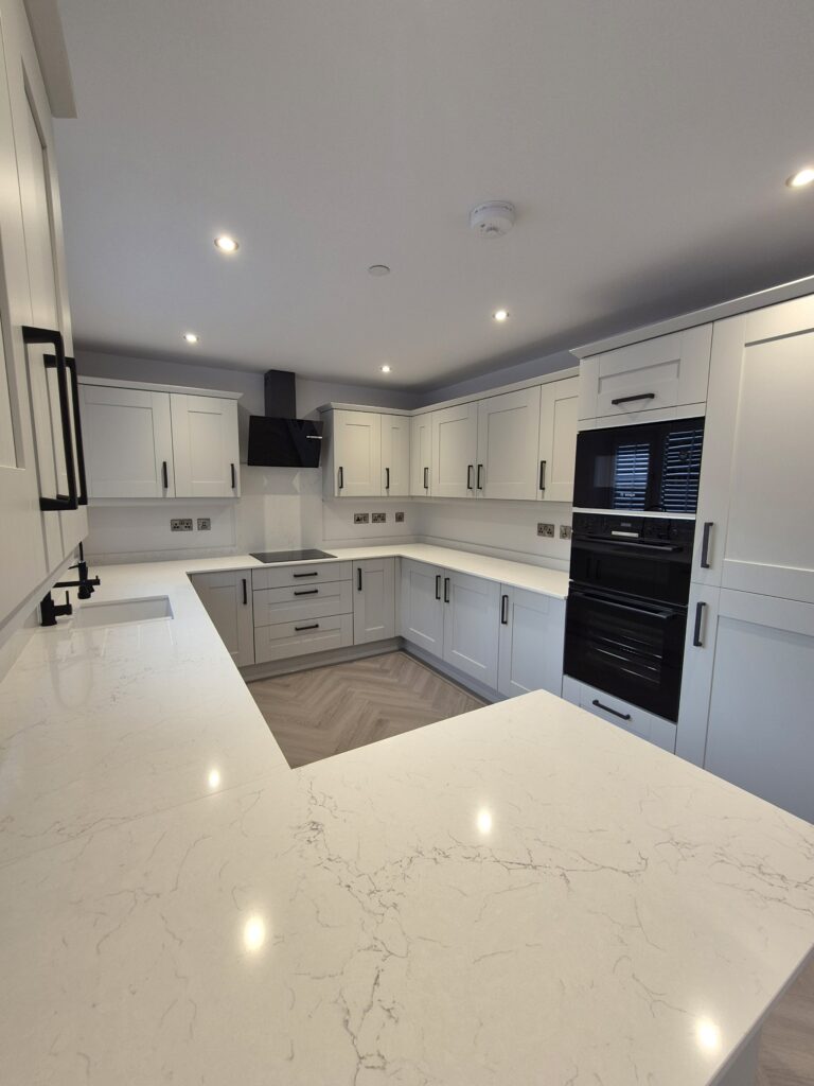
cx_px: 407
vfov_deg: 106.2
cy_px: 543
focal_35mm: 13
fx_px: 408
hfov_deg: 89.9
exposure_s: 1/50
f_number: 2.2
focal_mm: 2.2
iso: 64
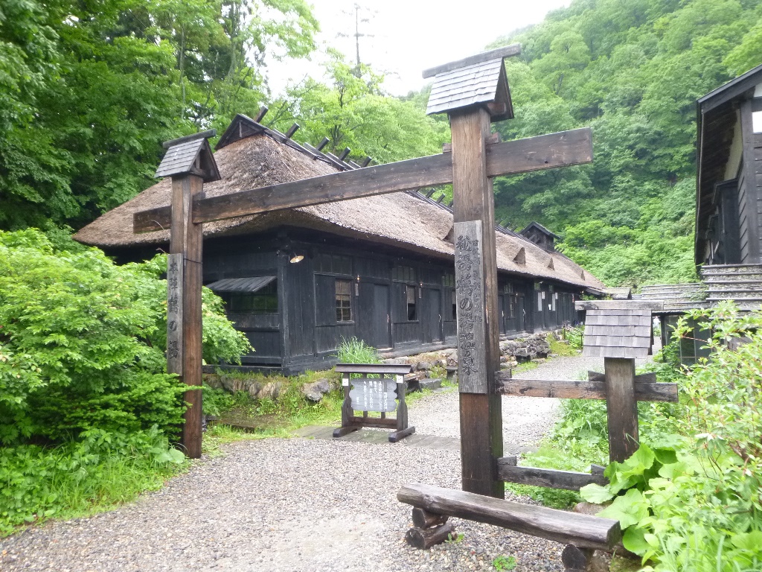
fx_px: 550
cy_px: 286
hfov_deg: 69.4
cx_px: 381
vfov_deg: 54.9
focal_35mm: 25
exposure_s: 1/60
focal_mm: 4.5
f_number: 3.9
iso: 160
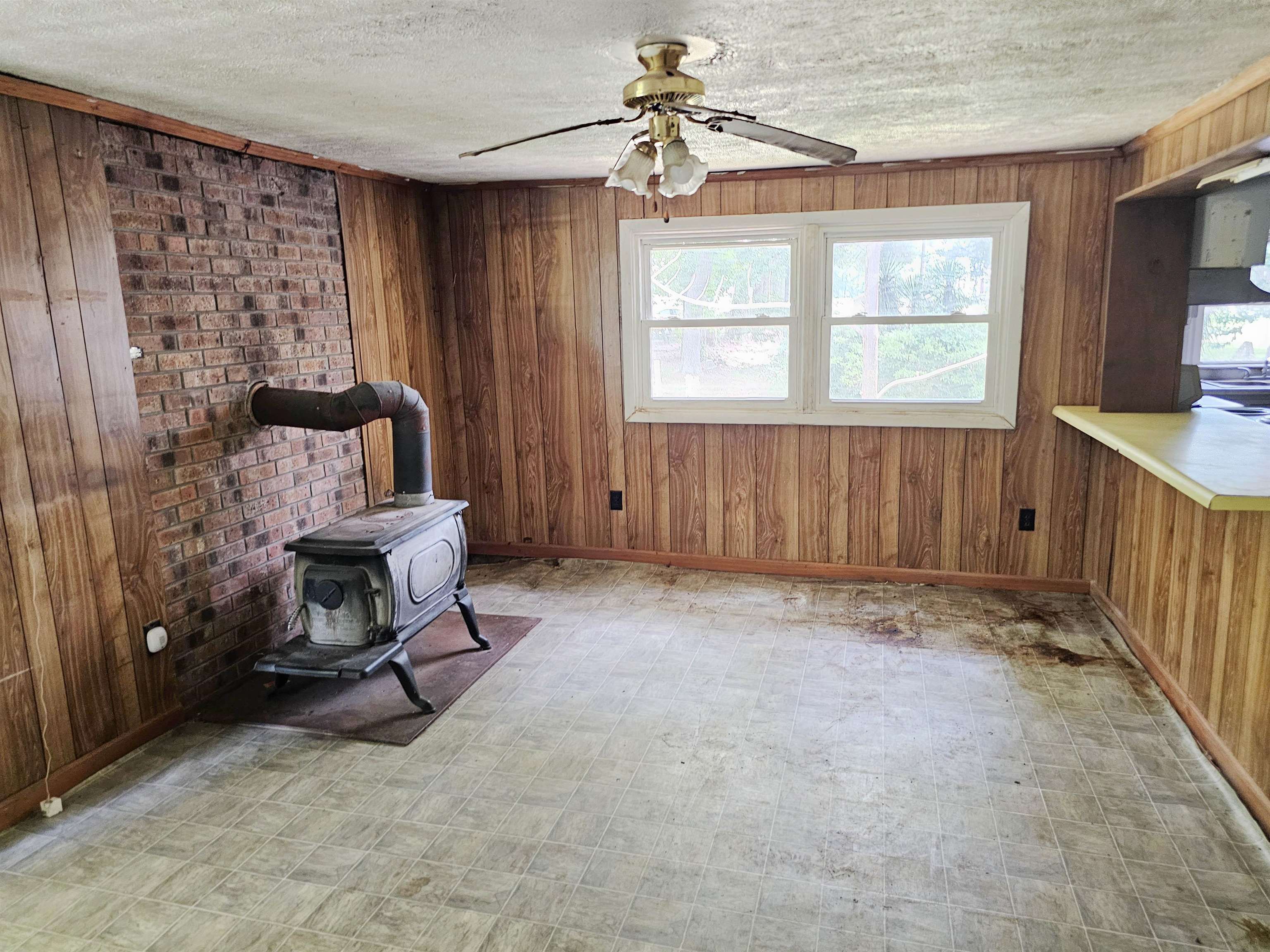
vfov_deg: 58.9
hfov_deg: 73.9
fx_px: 844
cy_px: 476
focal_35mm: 23
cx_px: 635
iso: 640
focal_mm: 6.3
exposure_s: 1/60
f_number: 1.7
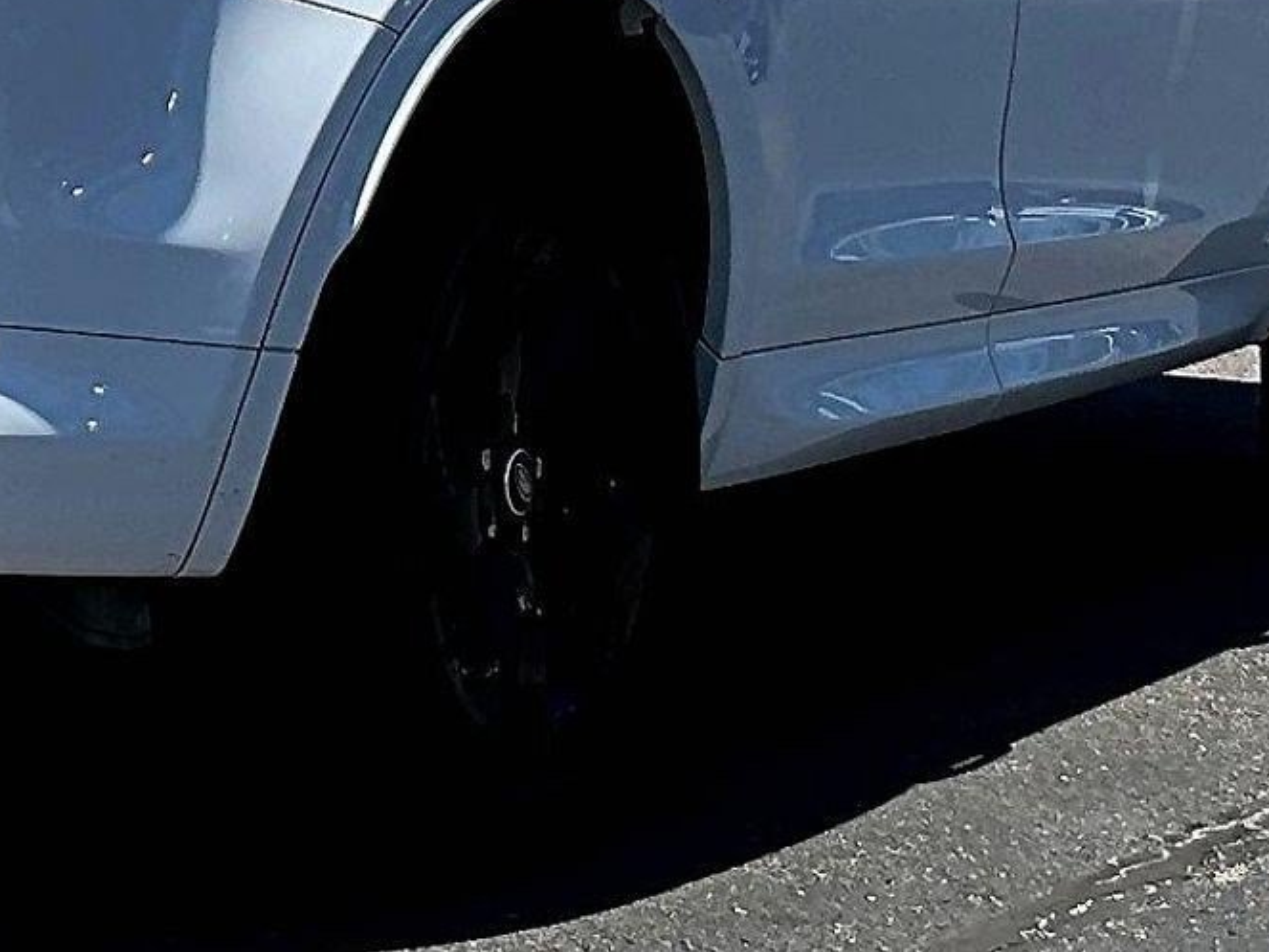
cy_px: -11
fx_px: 2566
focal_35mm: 70
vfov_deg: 20.3
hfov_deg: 26.6
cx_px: 73
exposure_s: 1/1786
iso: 25
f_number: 1.8
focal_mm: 3
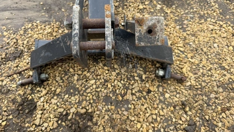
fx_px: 168
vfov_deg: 42.5
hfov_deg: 69.8
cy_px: 47
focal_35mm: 27
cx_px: 114
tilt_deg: -57.4
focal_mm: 6.76
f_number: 1.78
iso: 80
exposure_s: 1/283
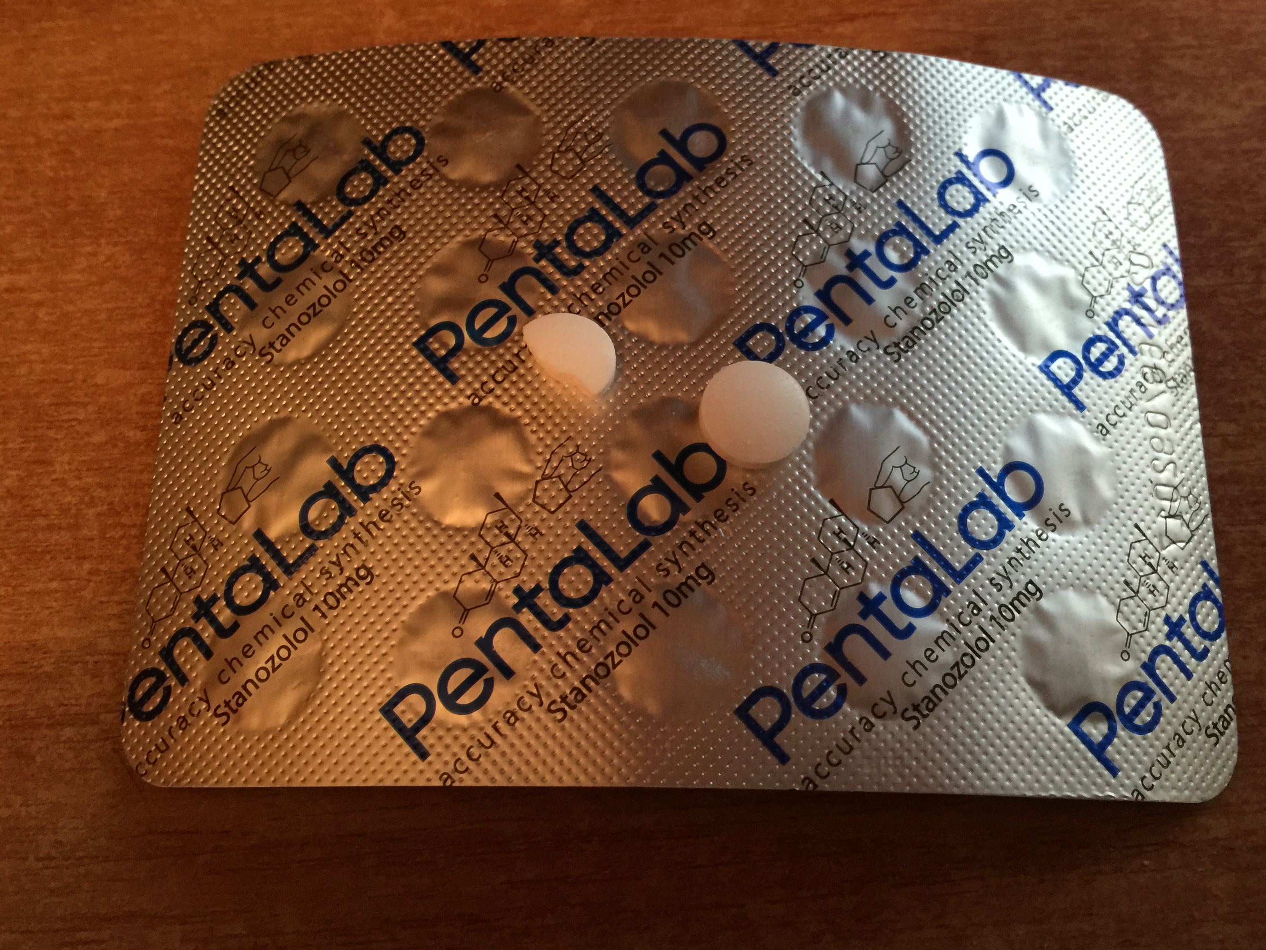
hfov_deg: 53.9
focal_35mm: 34
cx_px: 673
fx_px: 1243
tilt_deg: -69.2
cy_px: 409
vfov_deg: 41.7
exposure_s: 1/10
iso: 125
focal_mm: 4.15
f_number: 2.2
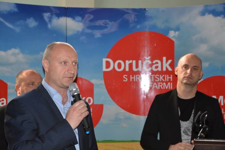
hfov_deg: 21.9
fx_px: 582
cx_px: 112
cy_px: 75
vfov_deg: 14.7
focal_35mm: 93
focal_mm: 62
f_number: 5.3
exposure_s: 1/160
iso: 500
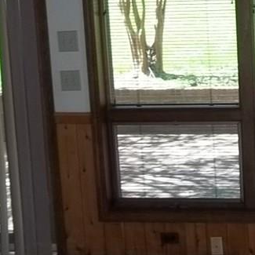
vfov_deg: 19.5
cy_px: 111
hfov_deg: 18.3
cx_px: 326
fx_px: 742
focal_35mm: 89
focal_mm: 5.7
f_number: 2.9
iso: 100
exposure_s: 1/100
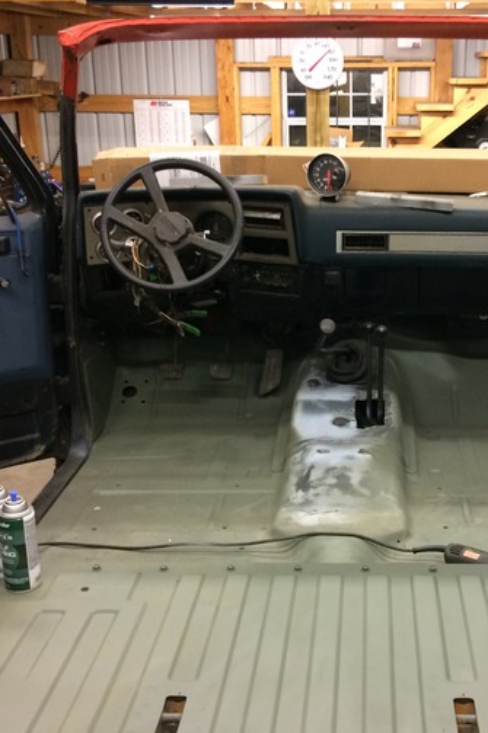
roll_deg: +1.6
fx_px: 977
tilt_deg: -21.9
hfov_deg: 27.7
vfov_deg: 41.0
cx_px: 358
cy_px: 427
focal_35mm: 48
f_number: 2.2
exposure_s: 1/30
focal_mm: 4.15
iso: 160
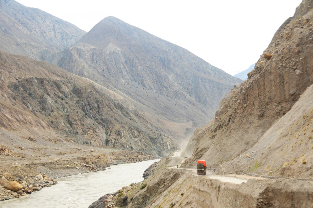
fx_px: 469
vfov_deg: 25.0
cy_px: 104
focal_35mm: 54
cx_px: 156
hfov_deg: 36.9
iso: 200
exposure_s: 1/250
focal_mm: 36
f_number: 7.1
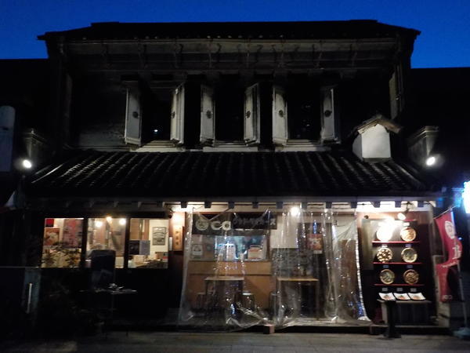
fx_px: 407
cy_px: 176
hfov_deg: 60.0
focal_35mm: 30
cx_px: 235
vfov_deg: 46.8
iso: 800
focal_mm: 4.1
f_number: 3.3
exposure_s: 1/13
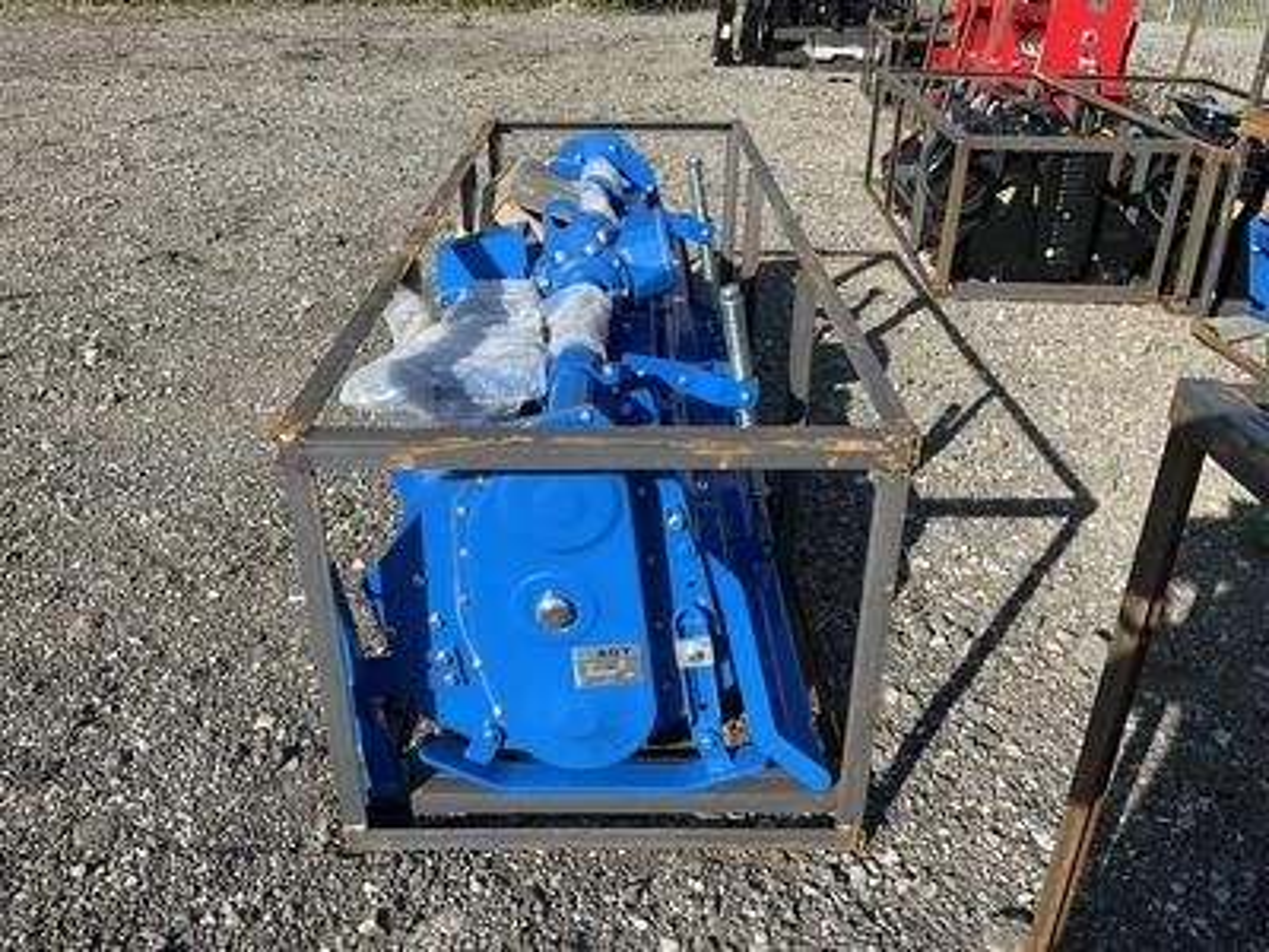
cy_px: 476
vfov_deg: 48.2
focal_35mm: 29
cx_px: 634
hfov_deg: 61.7
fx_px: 1063
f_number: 1.8
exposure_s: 1/1121
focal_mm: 3
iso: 25
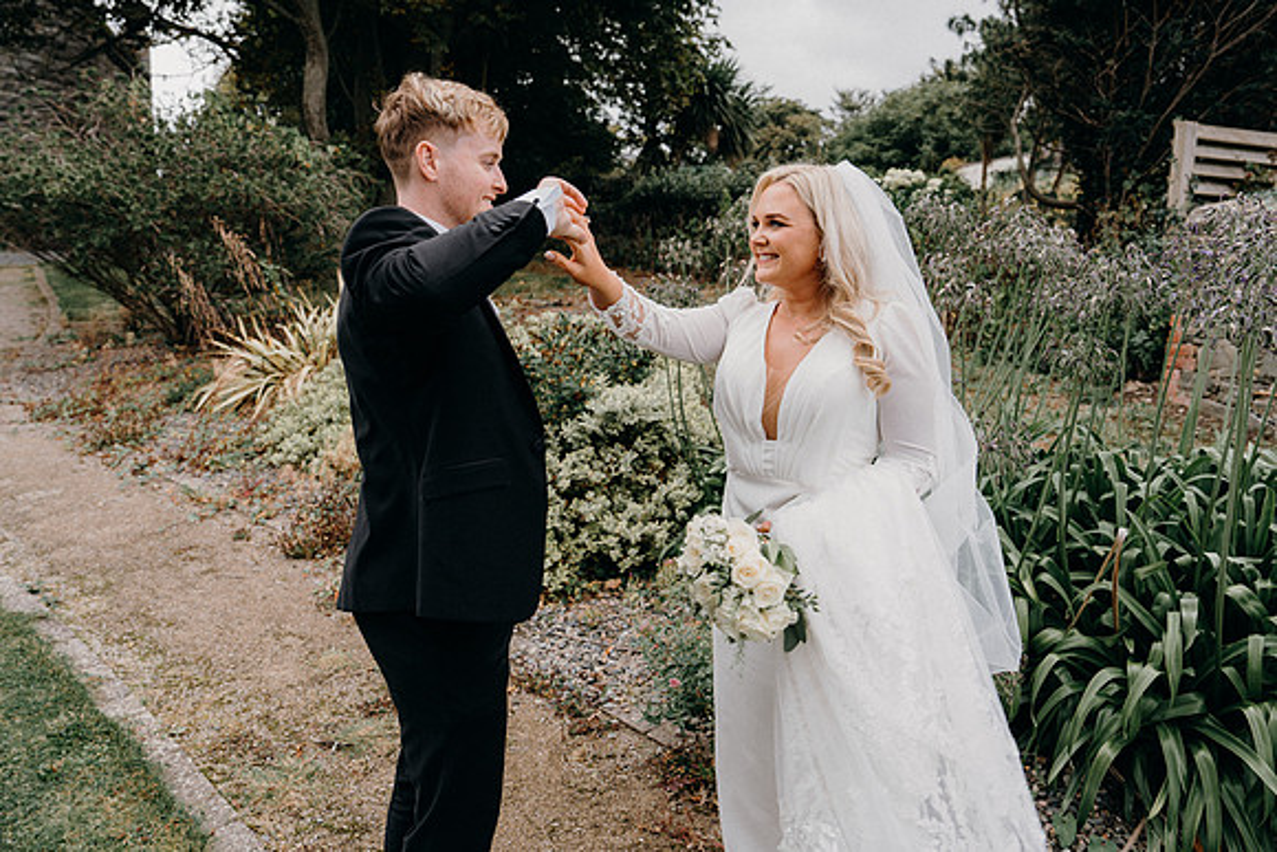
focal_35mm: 26
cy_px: 426
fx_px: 922
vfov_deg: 49.6
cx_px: 638
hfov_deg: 69.4
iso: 160
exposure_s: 1/250
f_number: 3.5
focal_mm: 26
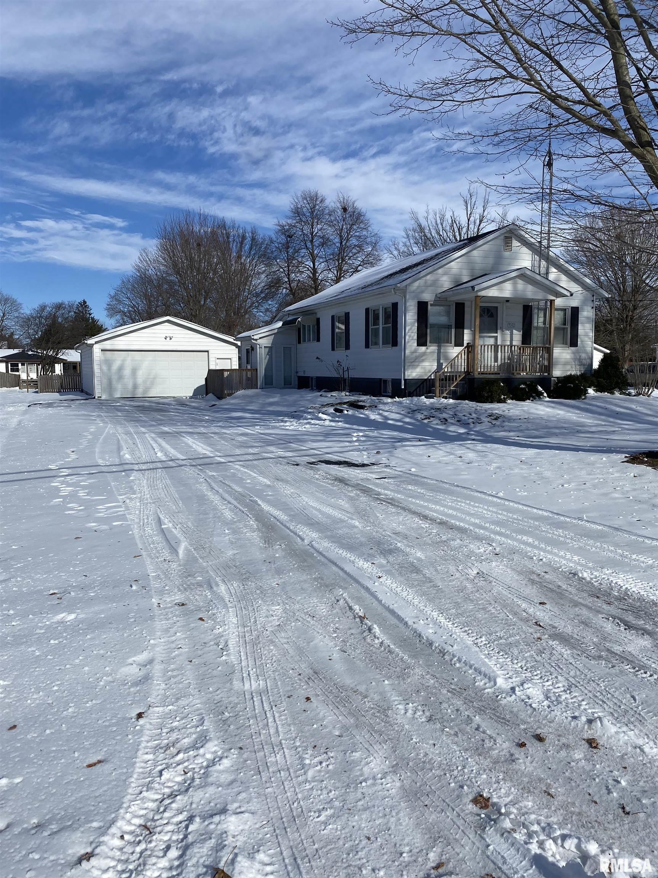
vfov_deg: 67.3
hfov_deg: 53.1
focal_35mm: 26
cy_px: 439
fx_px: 659
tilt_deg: -5.6
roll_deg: +1.7
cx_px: 329
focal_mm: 4.25
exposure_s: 1/9615
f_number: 1.8
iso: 32
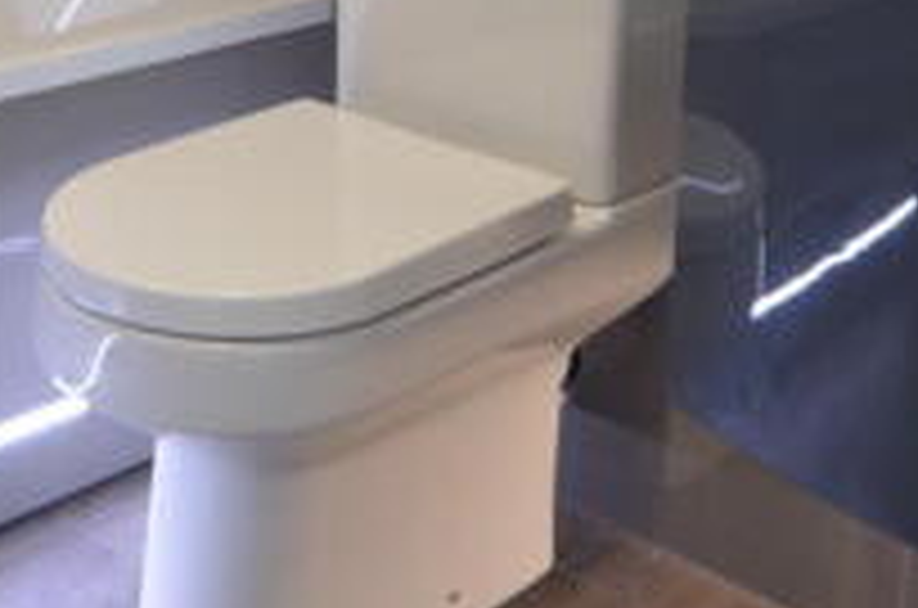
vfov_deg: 21.3
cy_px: -162
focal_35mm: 58
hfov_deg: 33.3
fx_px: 1476
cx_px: 148
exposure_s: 1/15
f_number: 5
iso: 400
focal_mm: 12
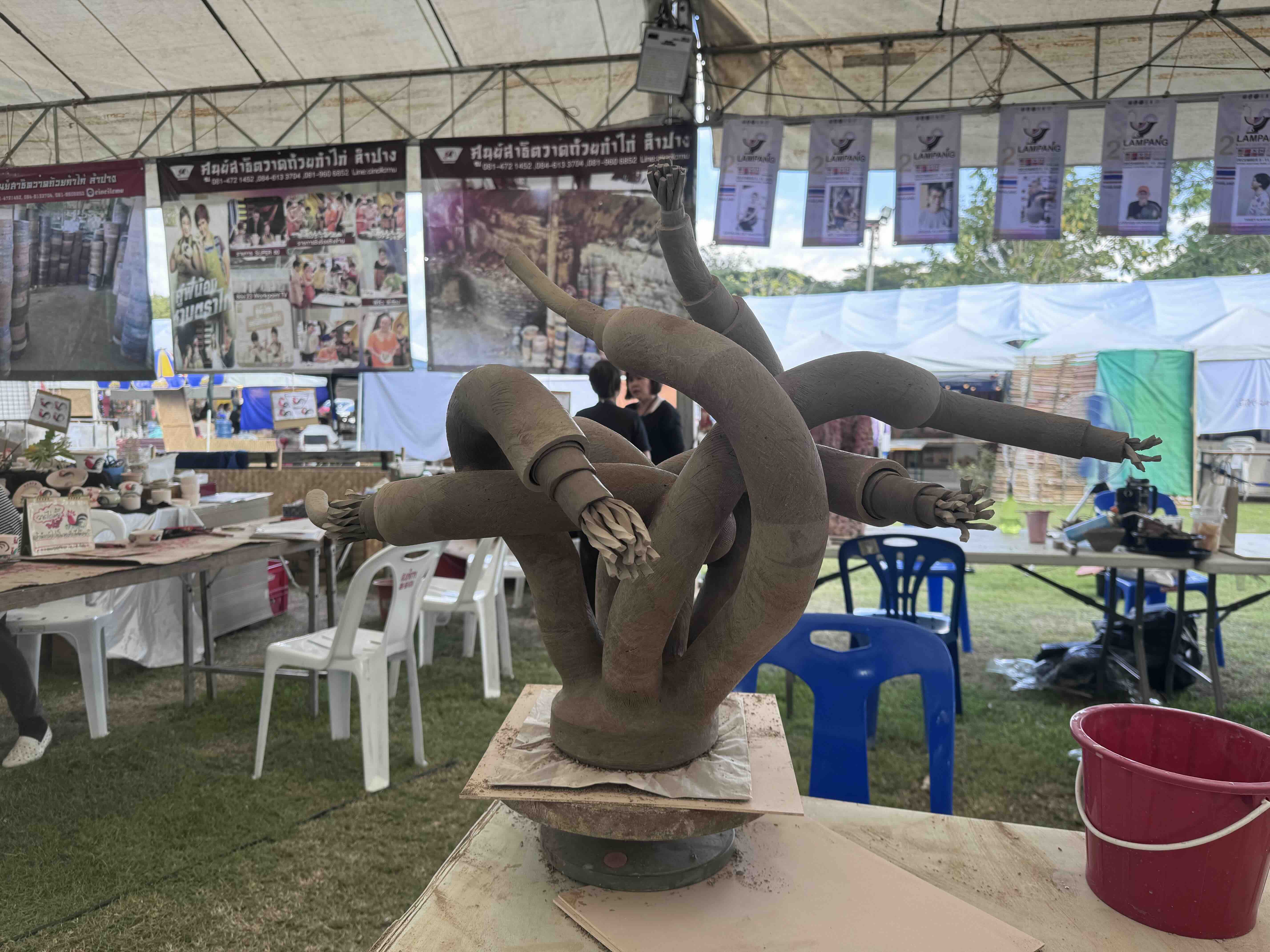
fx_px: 881
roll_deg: -0.3
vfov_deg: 56.8
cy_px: 476
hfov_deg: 71.6
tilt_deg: -3.4
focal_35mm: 24
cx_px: 635
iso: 80
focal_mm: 6.76
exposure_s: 1/224
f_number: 1.78
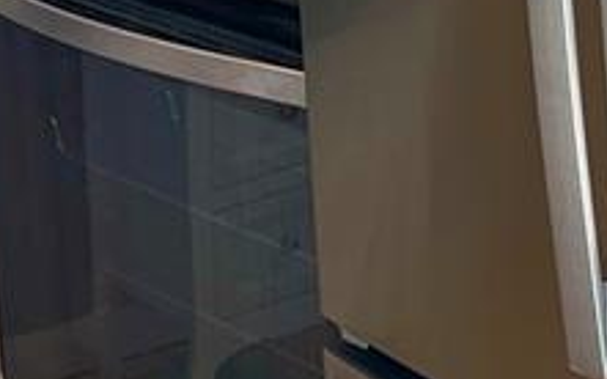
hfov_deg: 14.5
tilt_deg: -14.0
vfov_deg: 9.0
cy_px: -60
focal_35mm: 144
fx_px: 2382
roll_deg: +4.3
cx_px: 286
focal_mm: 5.1
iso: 64
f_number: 1.6
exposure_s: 1/120
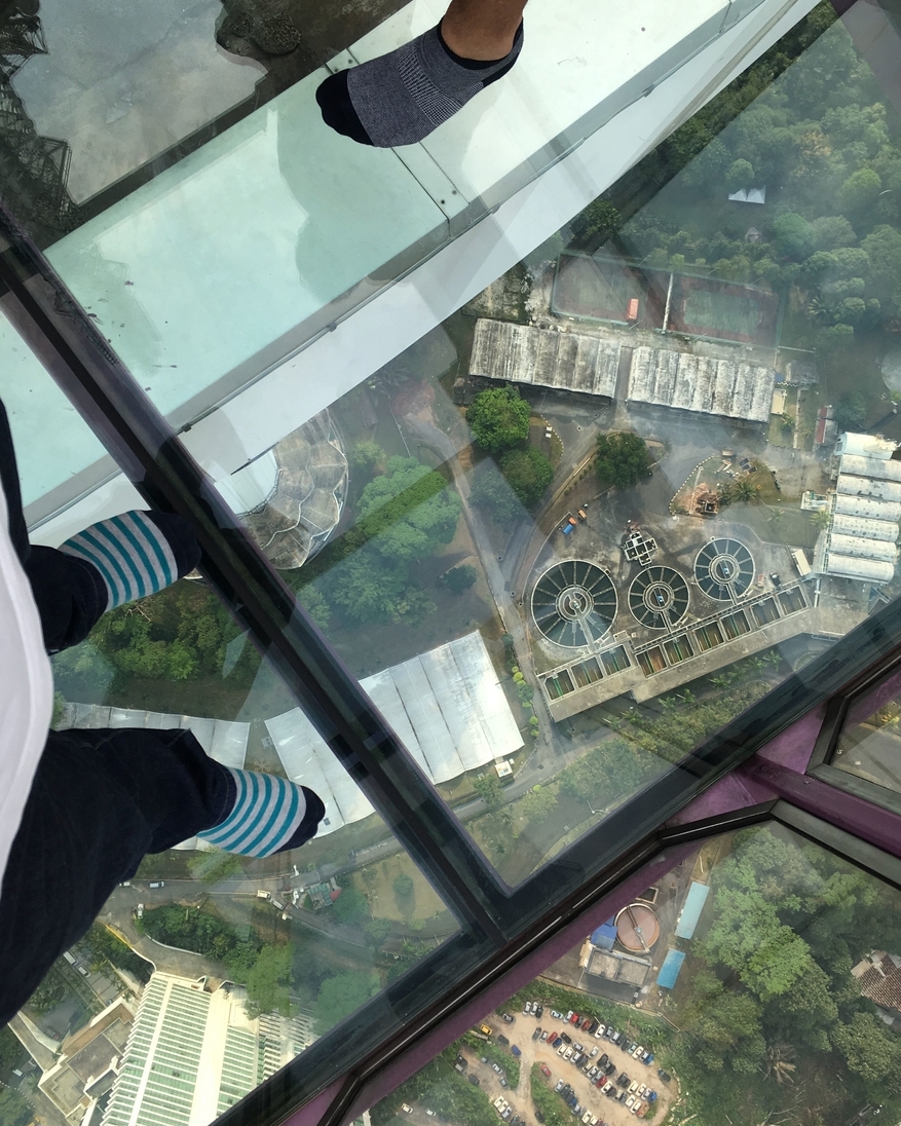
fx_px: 1033
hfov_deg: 47.1
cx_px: 453
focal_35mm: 31
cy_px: 579
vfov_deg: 57.2
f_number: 2.2
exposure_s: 1/493
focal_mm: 4.15
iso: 25
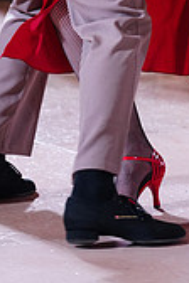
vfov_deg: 5.2
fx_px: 3118
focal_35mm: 396
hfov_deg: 3.5
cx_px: 94
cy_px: -126
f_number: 2.8
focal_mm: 115
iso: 2000
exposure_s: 1/500
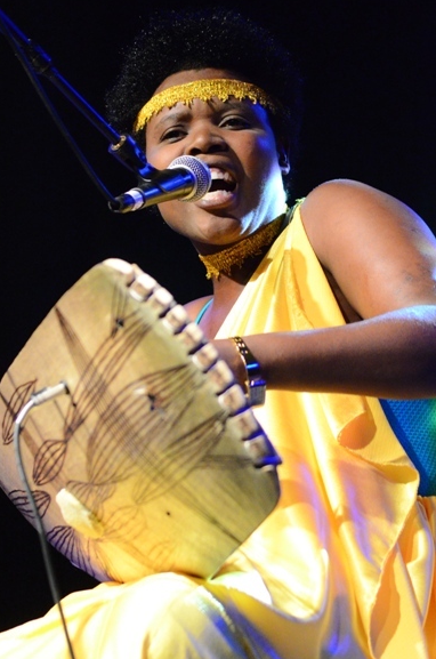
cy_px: 316
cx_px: 239
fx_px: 3705
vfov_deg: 10.2
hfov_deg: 6.7
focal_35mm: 203
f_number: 5
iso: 6400
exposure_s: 1/200
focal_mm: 122
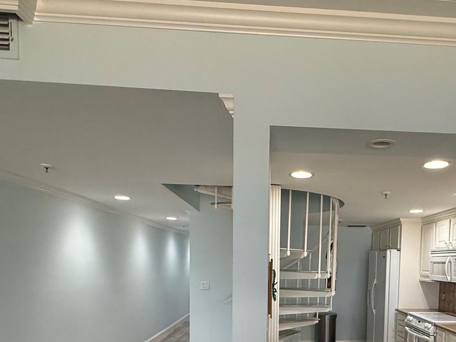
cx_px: 299
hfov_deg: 62.1
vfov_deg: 46.3
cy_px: 289
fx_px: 369
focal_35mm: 28
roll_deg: -1.5
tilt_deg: -4.2
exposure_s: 1/120
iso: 250
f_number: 2.2
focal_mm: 2.22
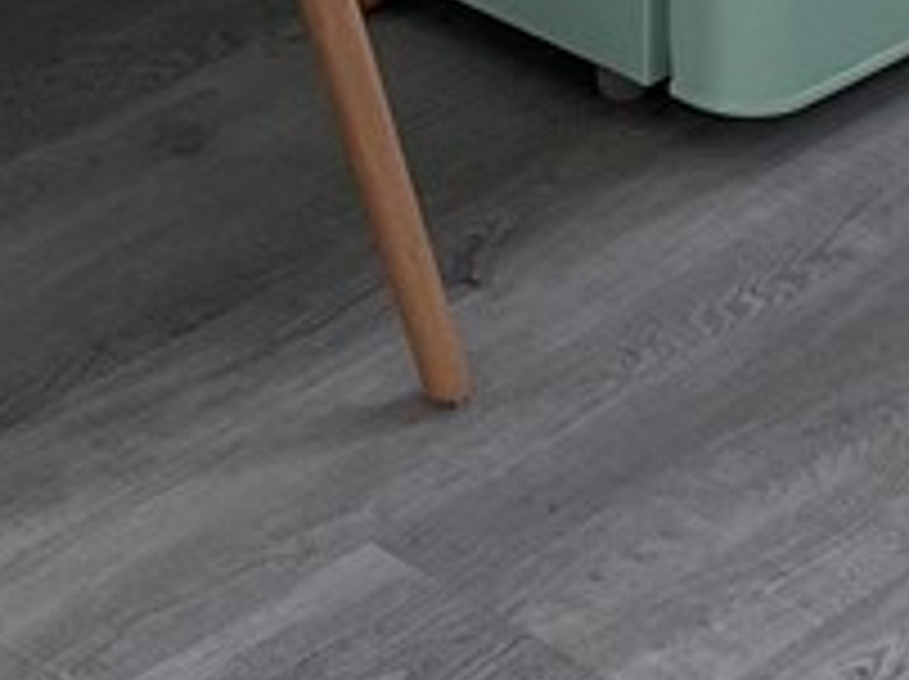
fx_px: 5403
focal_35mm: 206
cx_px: 333
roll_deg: +0.5
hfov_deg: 9.6
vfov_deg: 6.5
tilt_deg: -10.9
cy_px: -1486
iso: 32
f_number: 1.6
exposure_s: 1/144
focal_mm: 4.2
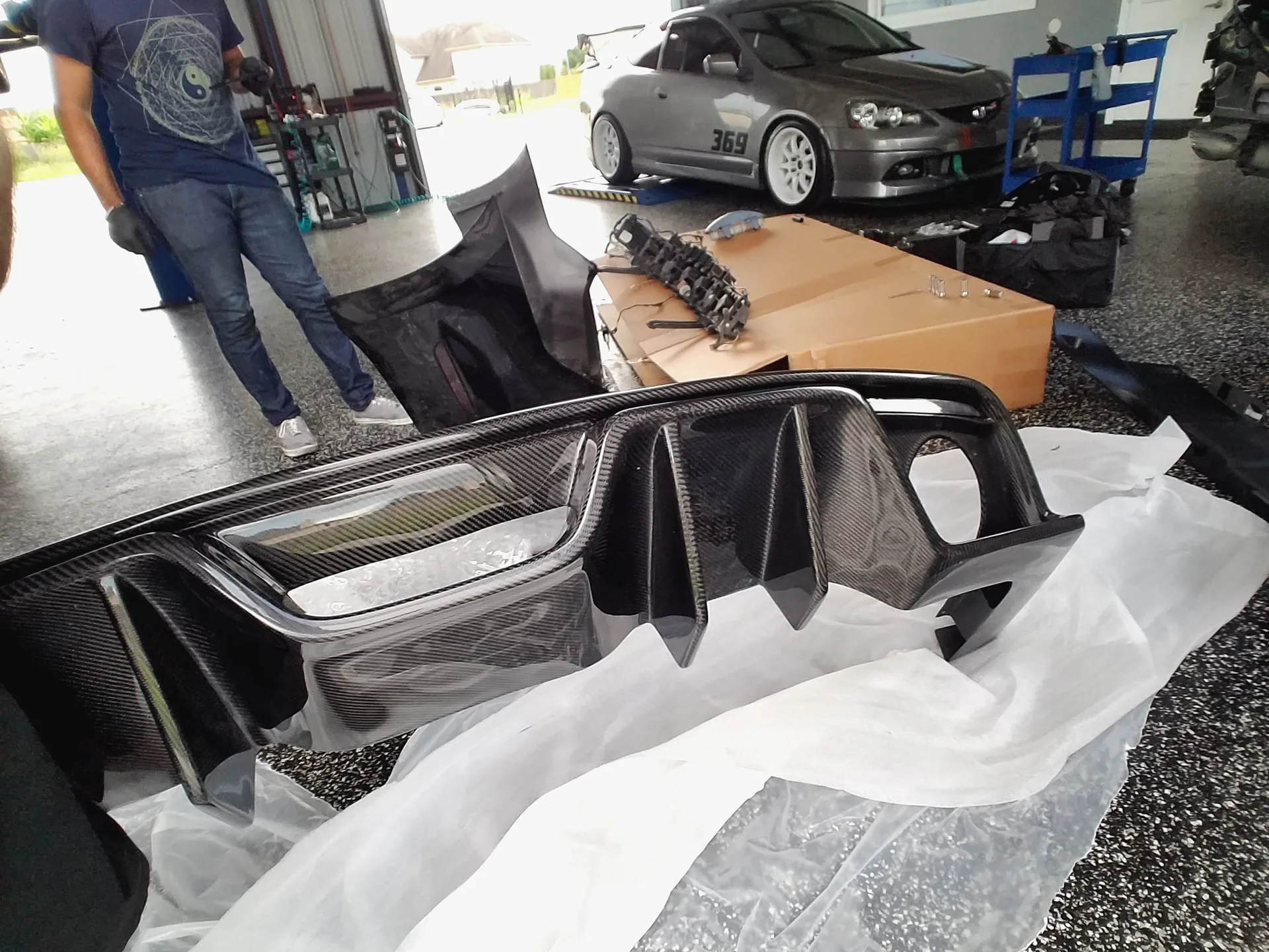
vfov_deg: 63.4
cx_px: 634
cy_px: 476
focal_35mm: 21
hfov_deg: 79.0
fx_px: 770
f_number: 1.7
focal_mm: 2.1
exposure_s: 1/120
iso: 64
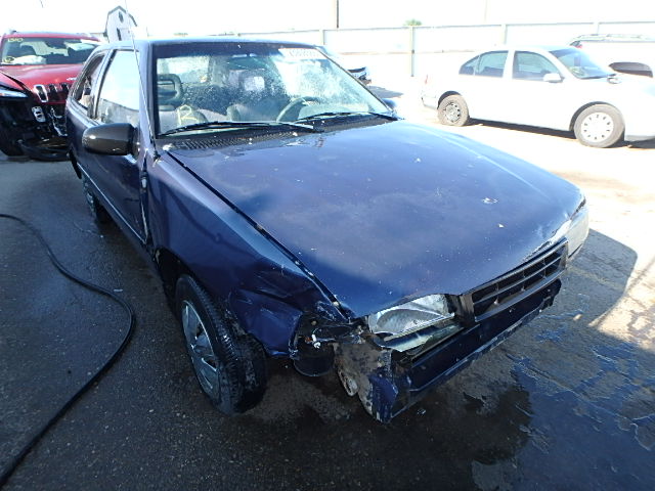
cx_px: 328
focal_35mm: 21
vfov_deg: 63.4
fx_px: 397
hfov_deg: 79.0
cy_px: 246
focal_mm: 3.7
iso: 125
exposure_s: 1/200
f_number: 3.5
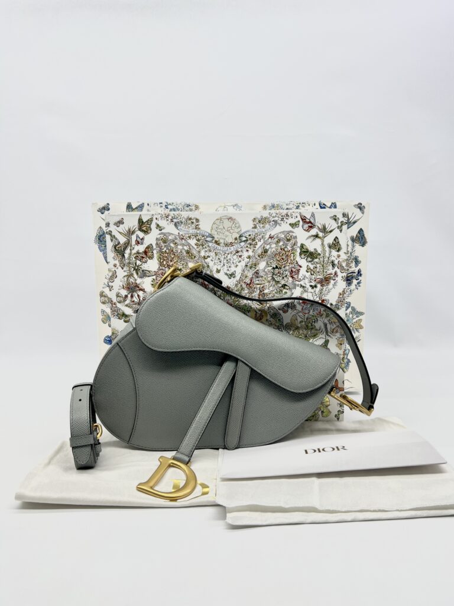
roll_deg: +1.1
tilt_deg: -7.0
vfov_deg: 67.3
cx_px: 227
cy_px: 303
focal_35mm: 26
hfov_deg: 53.1
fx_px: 455
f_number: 1.5
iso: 32
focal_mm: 5.7
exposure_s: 1/143
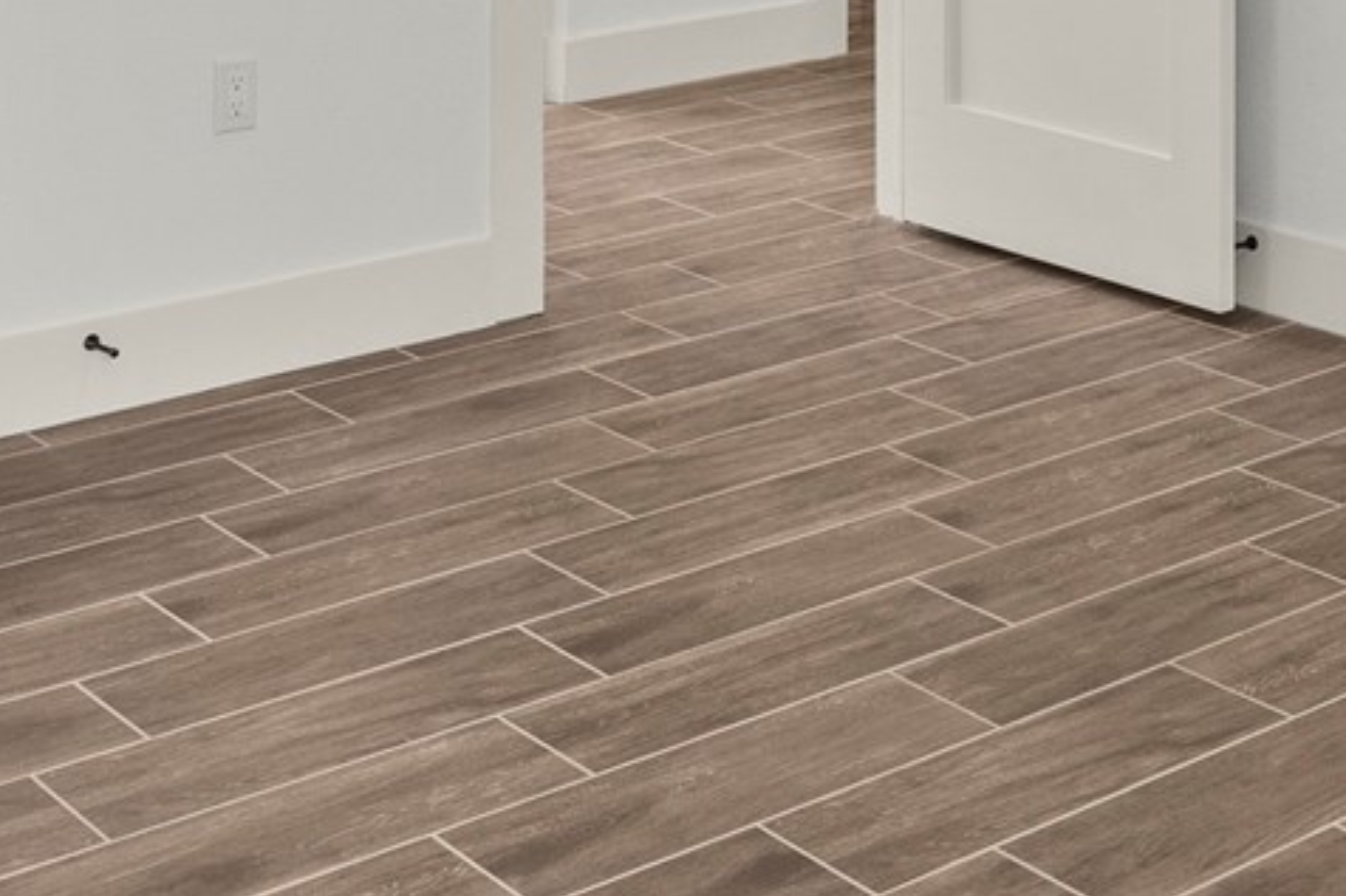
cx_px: 1114
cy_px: -562
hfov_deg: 27.1
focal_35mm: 73
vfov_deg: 16.5
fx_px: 2728
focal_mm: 16
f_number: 8
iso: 200
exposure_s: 1/6
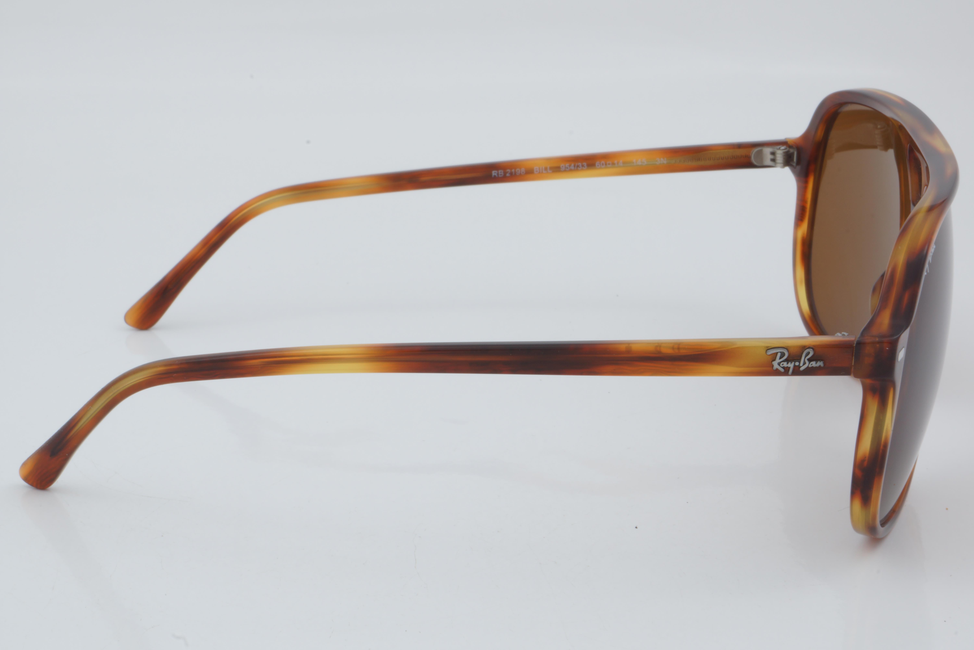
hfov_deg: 27.0
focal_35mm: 75
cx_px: 487
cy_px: 325
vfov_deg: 18.2
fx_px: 2029
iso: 100
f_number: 32
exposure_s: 1/3
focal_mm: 50
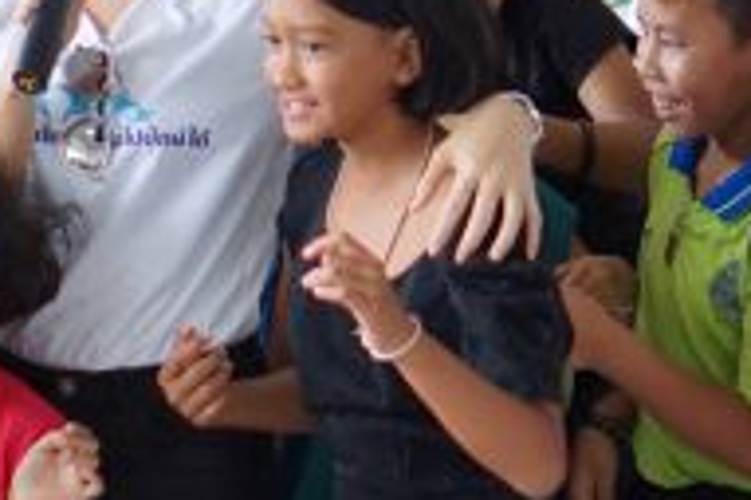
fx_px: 4919
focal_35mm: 236
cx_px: 240
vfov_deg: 5.8
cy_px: -89
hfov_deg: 8.7
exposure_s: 1/2000
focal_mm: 50
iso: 1000
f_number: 2
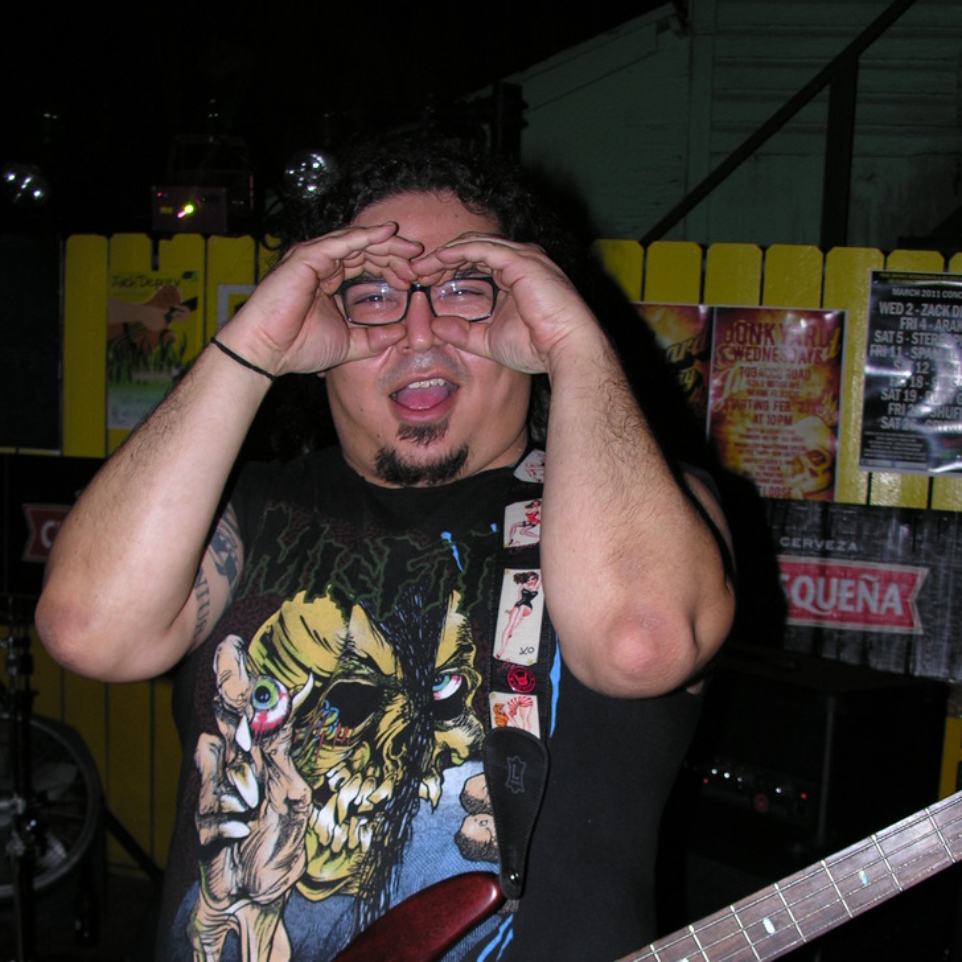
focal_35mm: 51
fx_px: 1604
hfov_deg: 33.4
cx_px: 514
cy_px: 712
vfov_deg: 32.8
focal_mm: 8.9
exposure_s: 1/60.1
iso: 50
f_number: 2.8
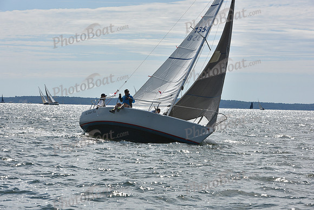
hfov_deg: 15.2
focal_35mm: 135
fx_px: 1178
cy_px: 105
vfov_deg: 10.2
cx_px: 157
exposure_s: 1/1000
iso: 320
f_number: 13
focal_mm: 135
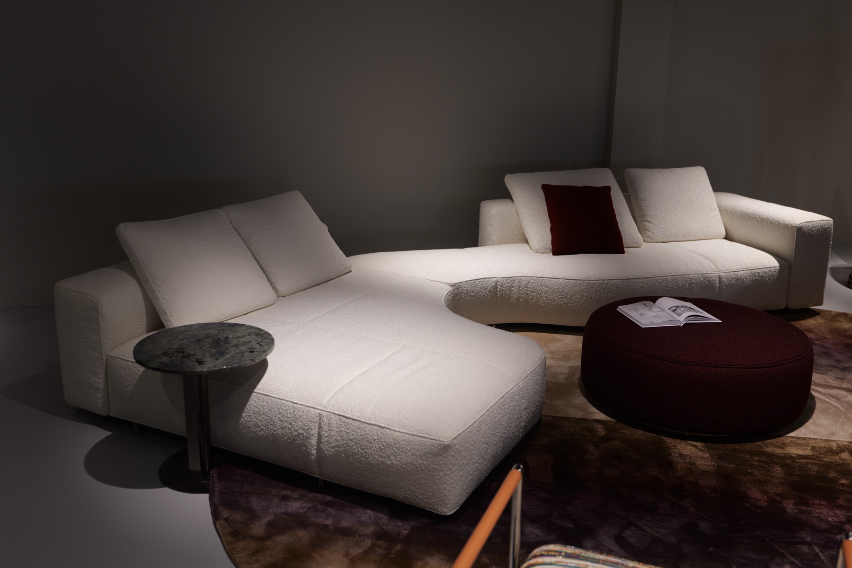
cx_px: 426
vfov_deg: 40.0
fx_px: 781
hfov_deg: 57.2
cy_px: 284
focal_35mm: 33
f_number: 2.8
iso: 125
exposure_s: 1/40
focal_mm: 33
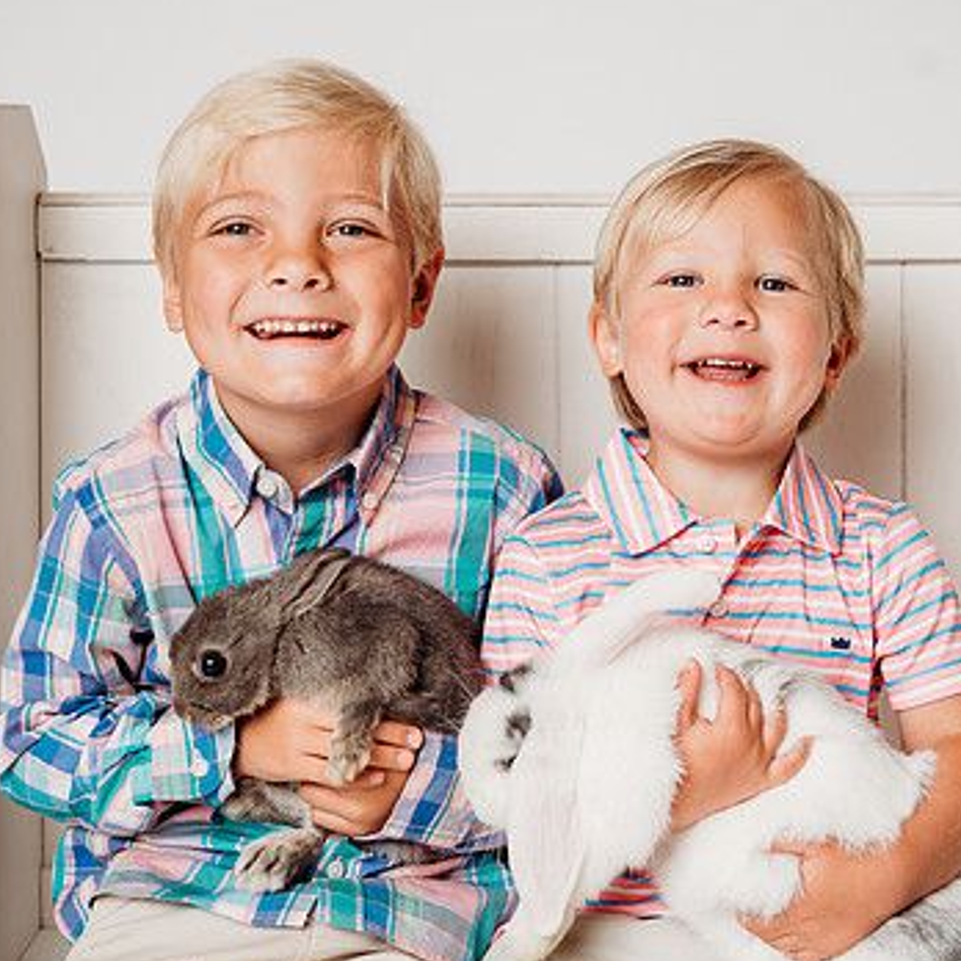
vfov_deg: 22.2
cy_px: 474
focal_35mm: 78
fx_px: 2450
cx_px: 544
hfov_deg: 22.2
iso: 100
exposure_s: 1/200
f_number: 4
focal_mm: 55
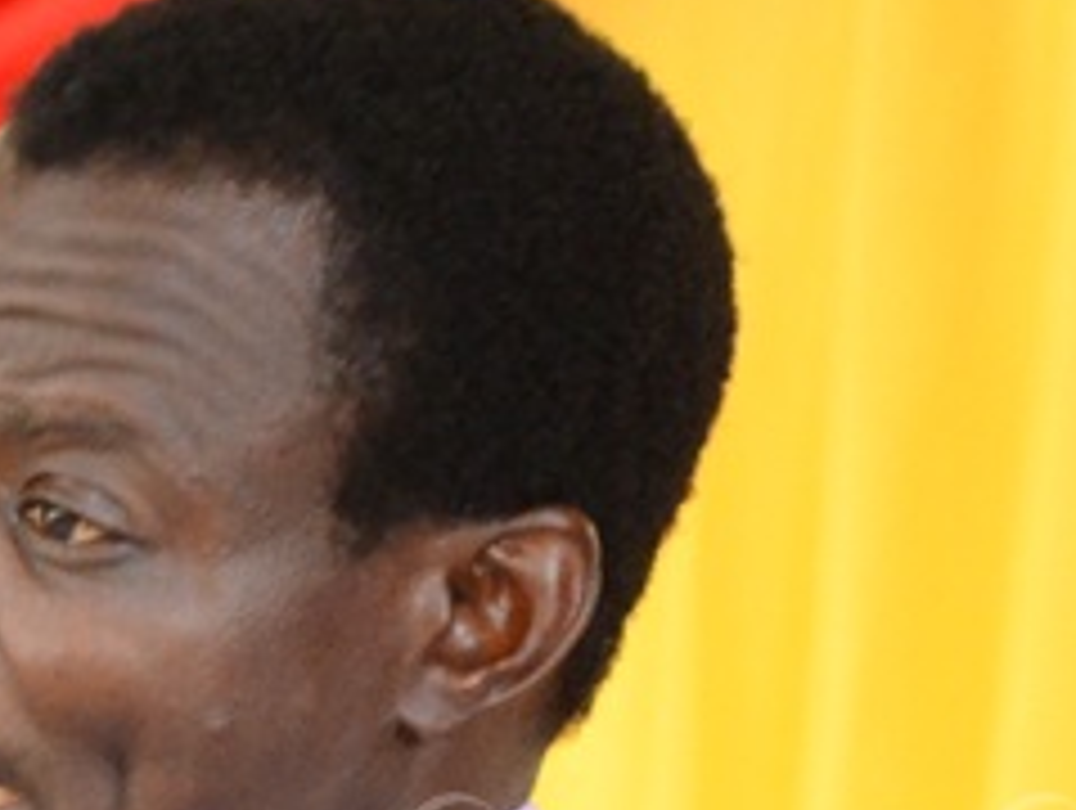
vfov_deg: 3.1
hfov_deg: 4.1
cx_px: -180
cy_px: 1058
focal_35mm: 481
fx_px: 14974
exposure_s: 1/30
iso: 2800
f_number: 5.3
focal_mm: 80
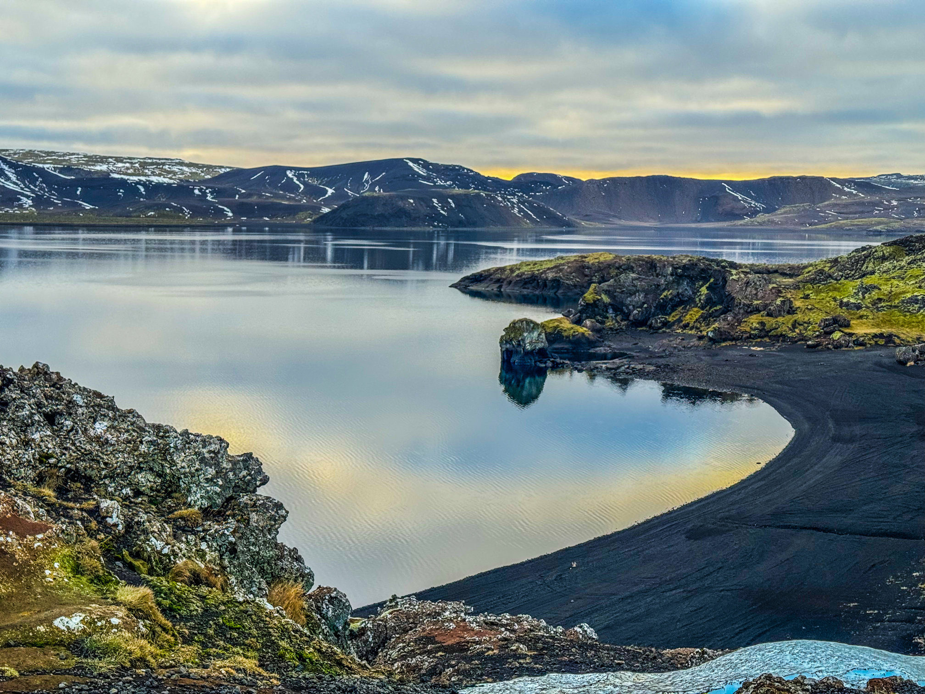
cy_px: 347
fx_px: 1283
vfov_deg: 30.3
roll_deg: -0.7
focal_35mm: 48
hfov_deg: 39.7
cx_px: 462
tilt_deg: -7.1
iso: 64
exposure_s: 1/639
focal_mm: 6.76
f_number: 1.78
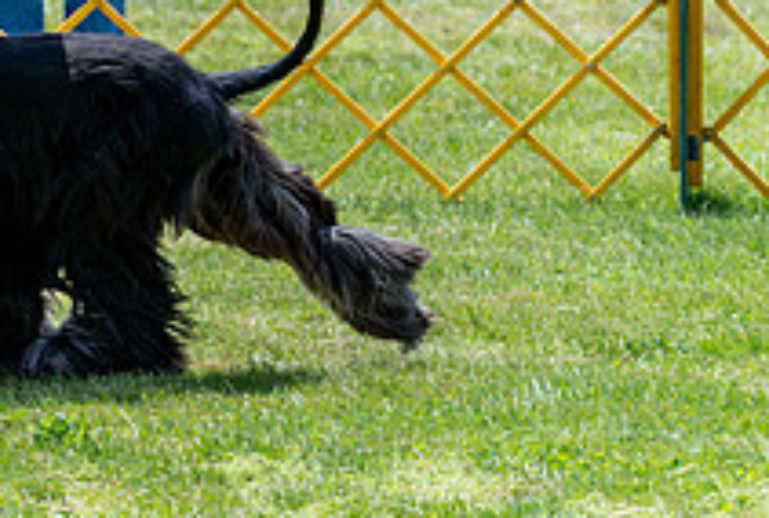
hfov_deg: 5.6
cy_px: -78
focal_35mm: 366
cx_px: -212
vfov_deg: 3.8
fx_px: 7840
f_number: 3.5
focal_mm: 104
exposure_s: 1/1000
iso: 100
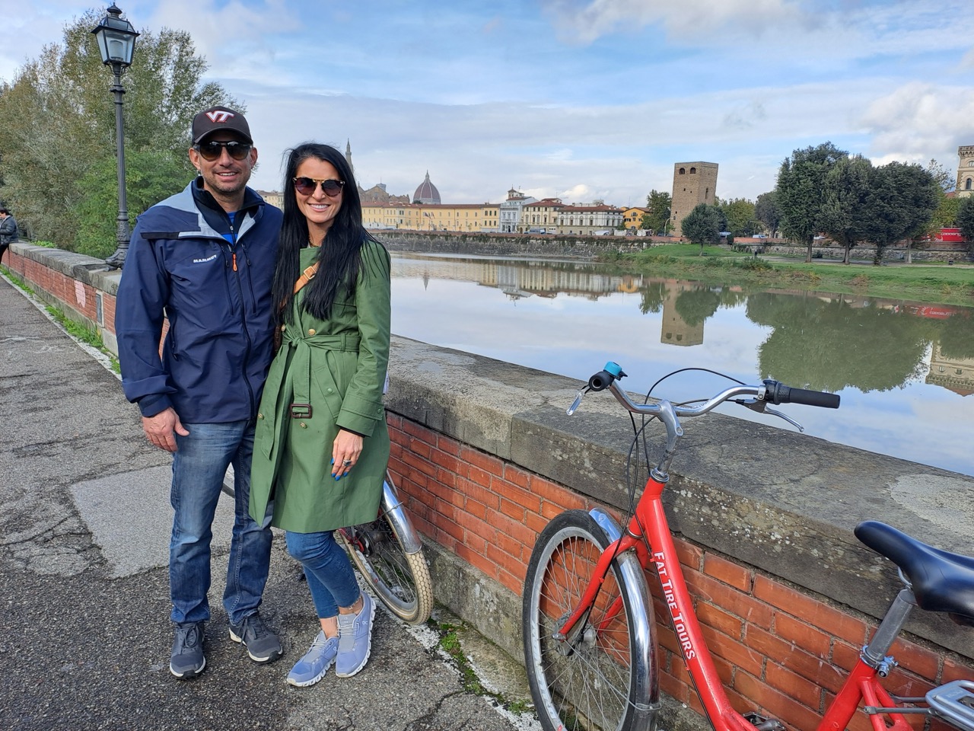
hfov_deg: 69.4
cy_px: 366
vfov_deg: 54.9
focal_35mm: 25
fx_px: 703
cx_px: 487
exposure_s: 1/568
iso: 32
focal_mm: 4.65
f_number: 1.8
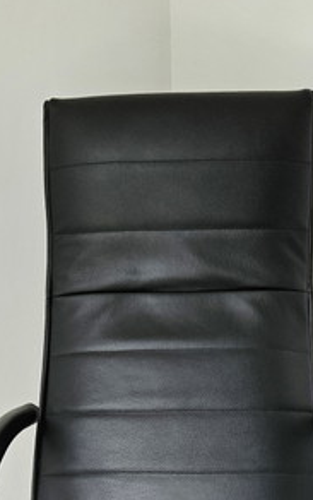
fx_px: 776
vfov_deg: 32.5
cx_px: 156
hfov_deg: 22.8
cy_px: 509
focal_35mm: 57
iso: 250
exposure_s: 1/142
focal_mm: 5.4
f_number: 1.8
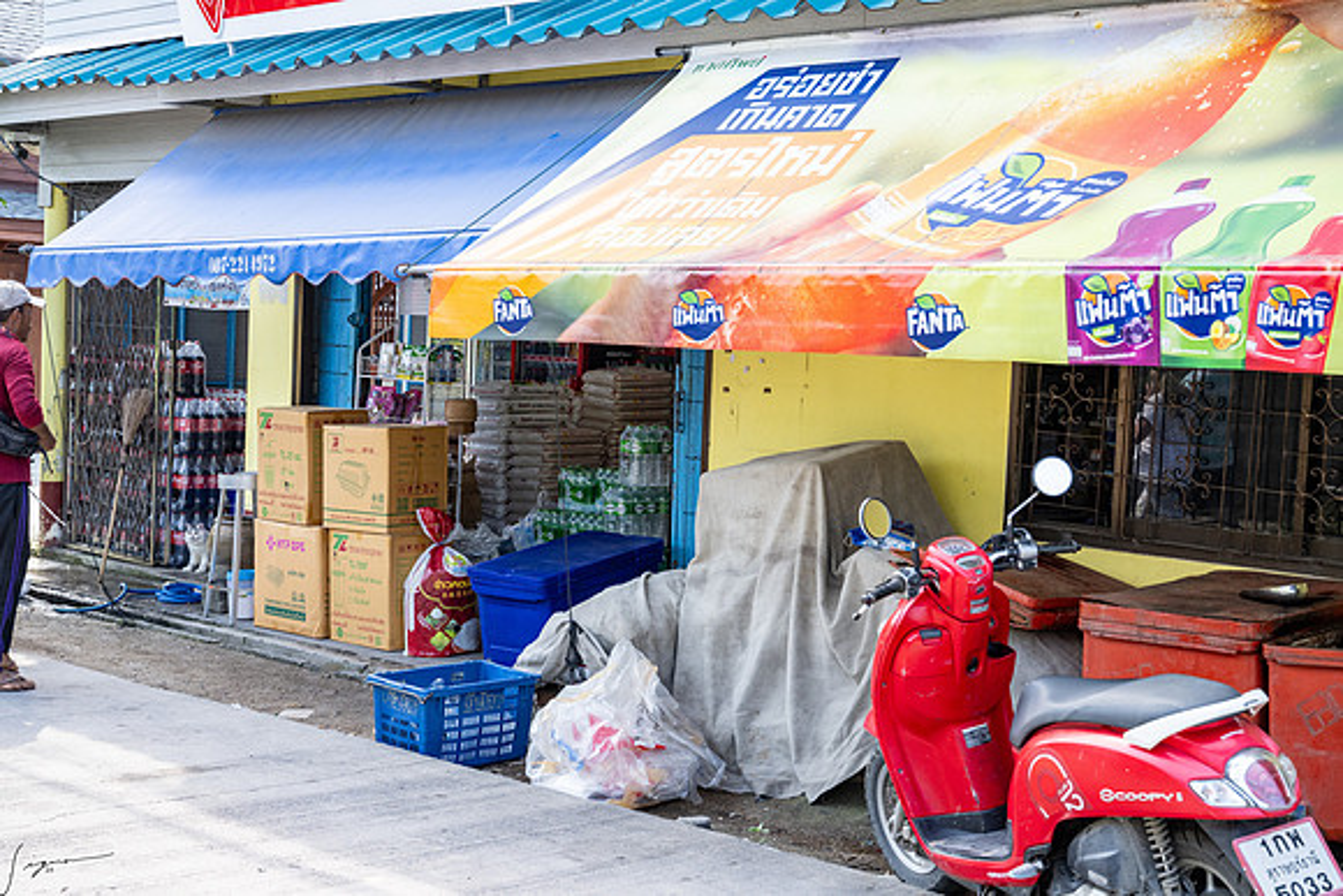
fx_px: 1903
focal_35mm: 51
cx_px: 672
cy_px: 448
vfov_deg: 26.5
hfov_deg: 38.9
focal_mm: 51
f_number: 5.6
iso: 560
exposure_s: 1/400
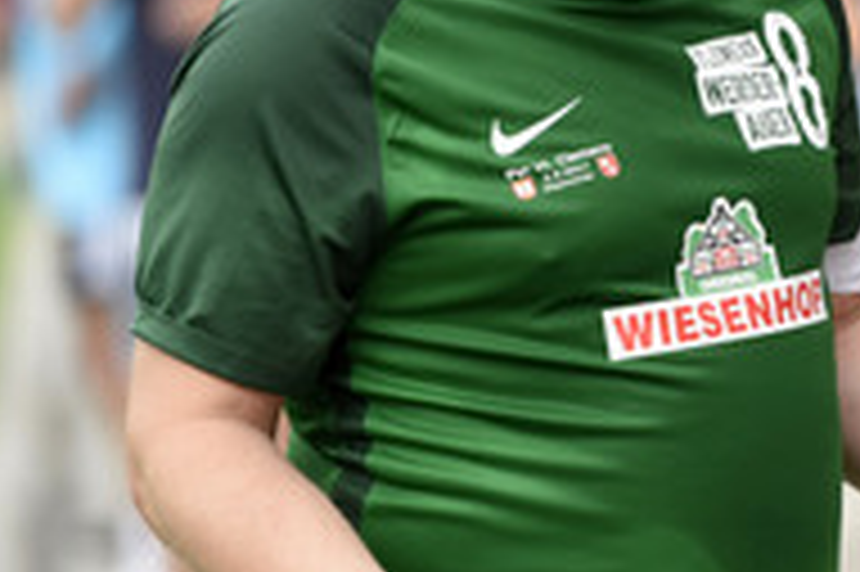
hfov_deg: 2.9
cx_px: 898
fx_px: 16922
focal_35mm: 709
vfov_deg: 1.9
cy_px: 63
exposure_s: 1/1250
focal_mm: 200
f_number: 3.2
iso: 800
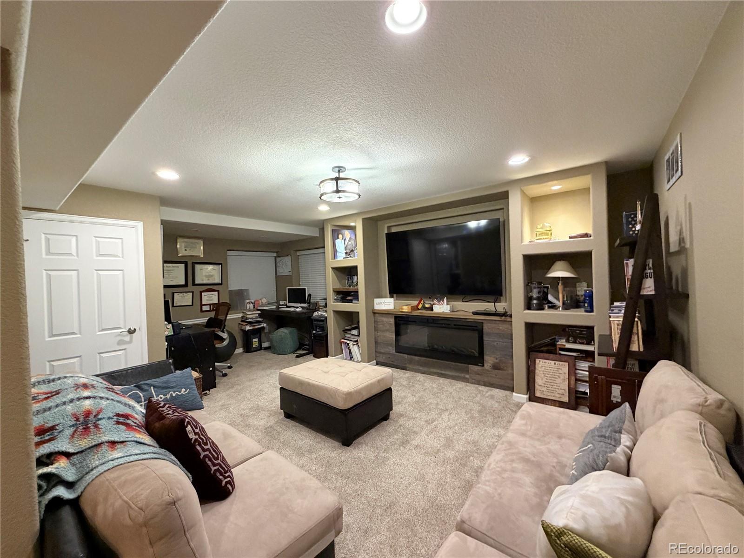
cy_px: 279
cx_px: 372
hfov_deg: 102.1
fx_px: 301
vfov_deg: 85.7
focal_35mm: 14
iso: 500
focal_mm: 2.22
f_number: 2.2
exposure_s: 1/60
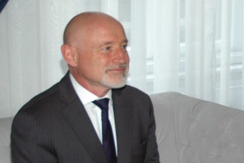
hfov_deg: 53.1
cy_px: 82
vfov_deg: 36.9
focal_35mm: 36
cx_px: 122
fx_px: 244
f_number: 4
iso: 200
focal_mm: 24
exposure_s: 1/60
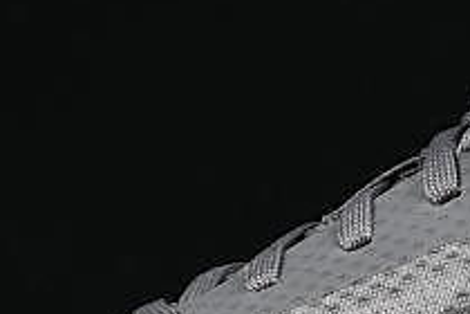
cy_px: 327
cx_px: 439
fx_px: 5039
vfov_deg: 3.6
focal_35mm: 386
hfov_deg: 5.3
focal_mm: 50
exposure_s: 1/80
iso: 160
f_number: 8
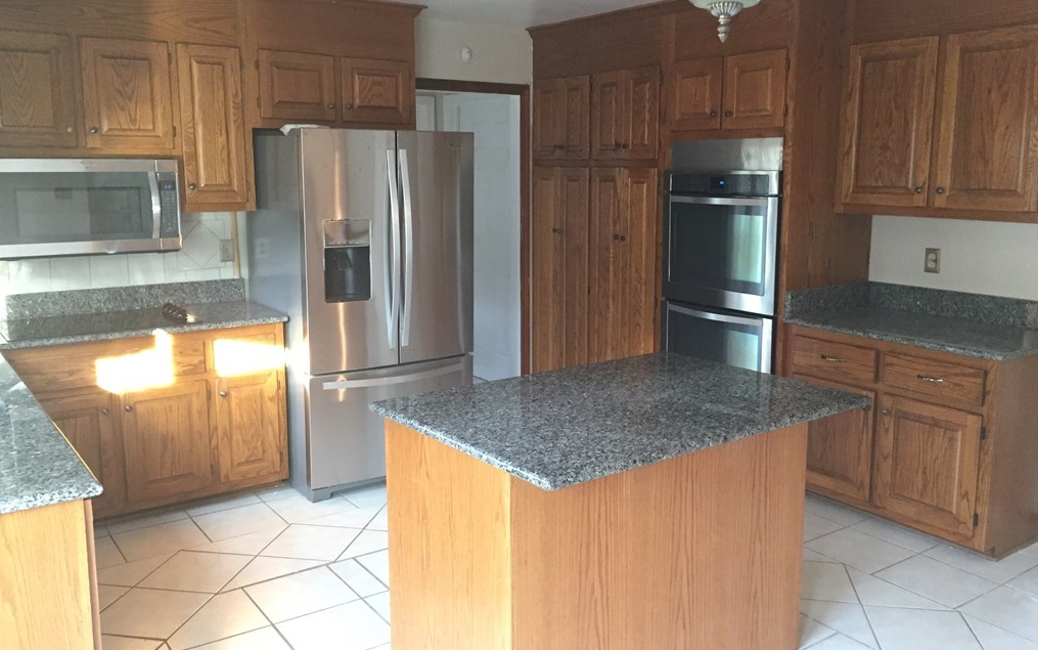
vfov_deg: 40.6
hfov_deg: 61.2
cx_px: 518
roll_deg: +0.4
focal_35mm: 31
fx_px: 877
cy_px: 310
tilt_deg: -10.2
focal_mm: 4.15
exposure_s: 1/30
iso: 250
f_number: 2.2
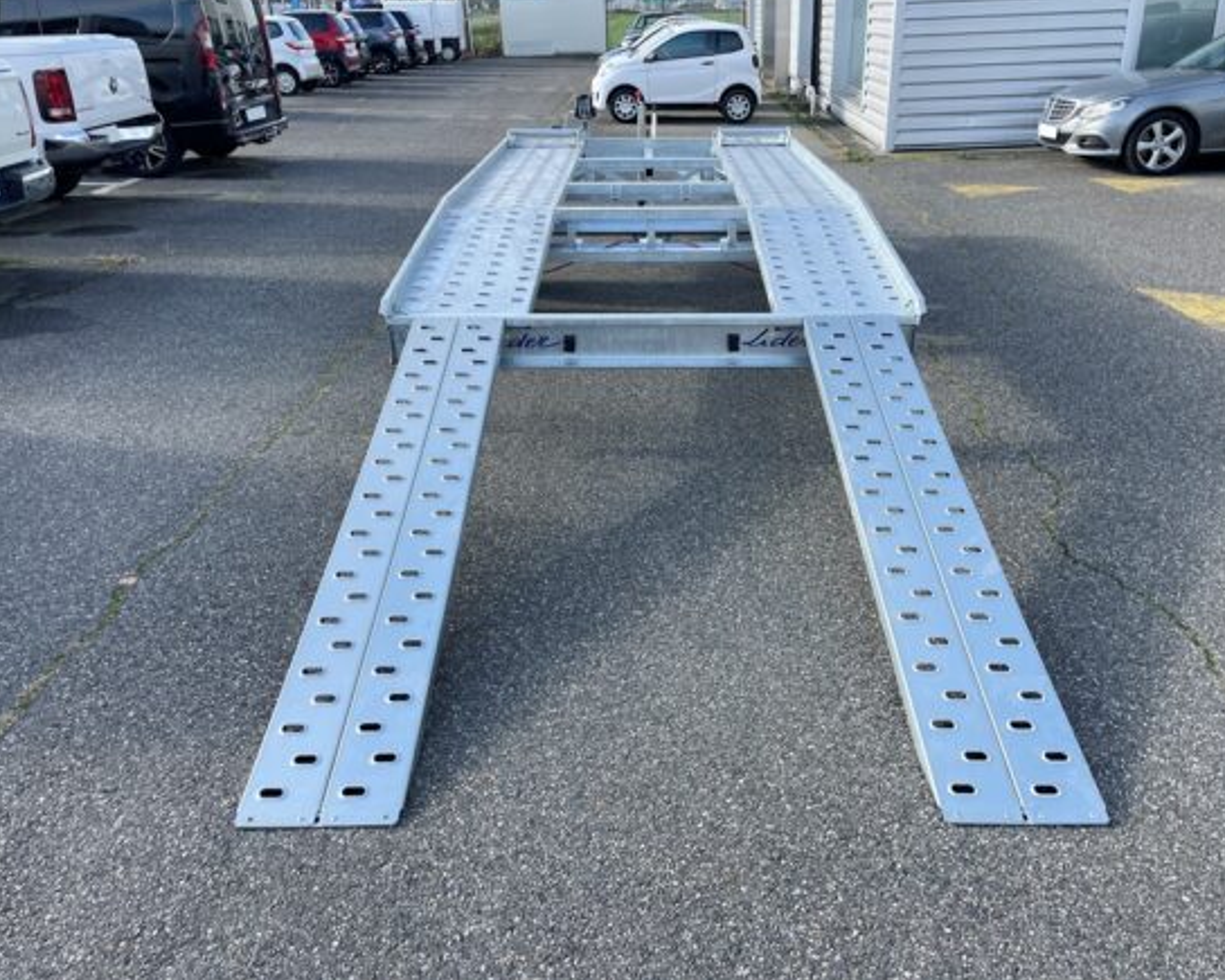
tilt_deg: -23.2
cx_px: 633
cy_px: 475
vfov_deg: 51.5
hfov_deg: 62.2
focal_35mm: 28
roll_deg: +1.7
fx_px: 1015
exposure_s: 1/790
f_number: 1.6
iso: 32
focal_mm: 4.2
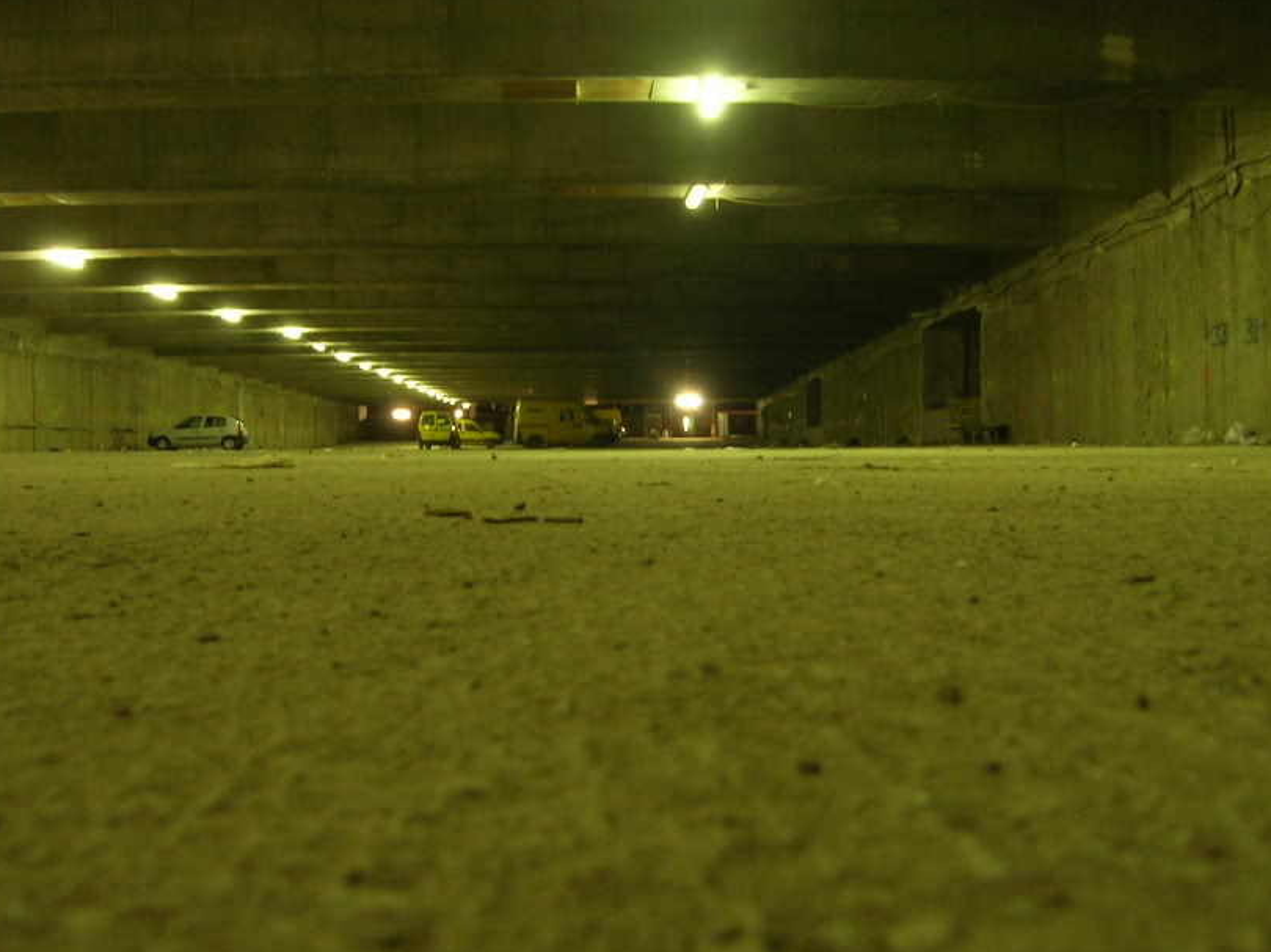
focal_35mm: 43
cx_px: 636
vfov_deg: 33.6
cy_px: 456
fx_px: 1578
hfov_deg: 43.9
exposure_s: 4
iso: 50
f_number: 4.9
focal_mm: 5.7
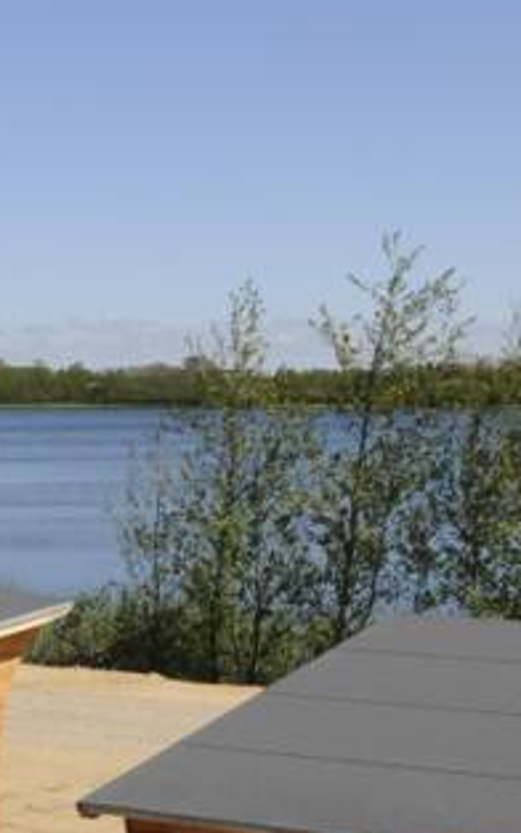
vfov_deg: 26.1
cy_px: 422
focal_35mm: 79
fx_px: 1792
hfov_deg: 16.5
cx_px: 186
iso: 800
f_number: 16
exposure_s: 1/1000
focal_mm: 18
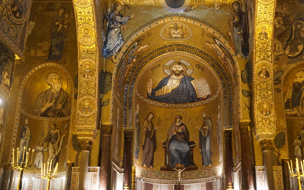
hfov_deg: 44.1
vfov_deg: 28.6
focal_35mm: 45
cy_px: 94
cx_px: 184
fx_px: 373
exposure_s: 1/60
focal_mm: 24
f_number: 4
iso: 1000
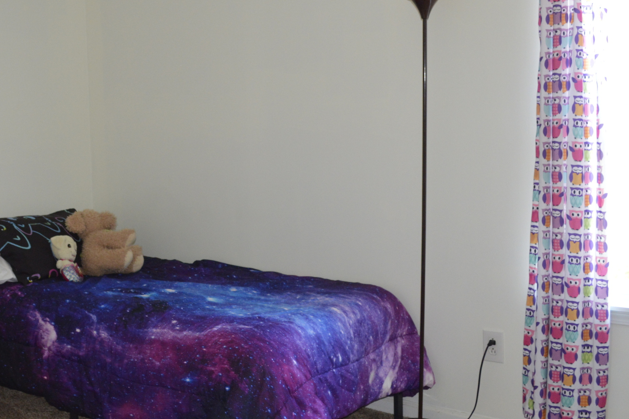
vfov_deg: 29.8
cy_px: 163
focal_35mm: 45
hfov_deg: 42.4
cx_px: 165
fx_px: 786
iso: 1000
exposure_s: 1/60
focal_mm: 18
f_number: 3.5
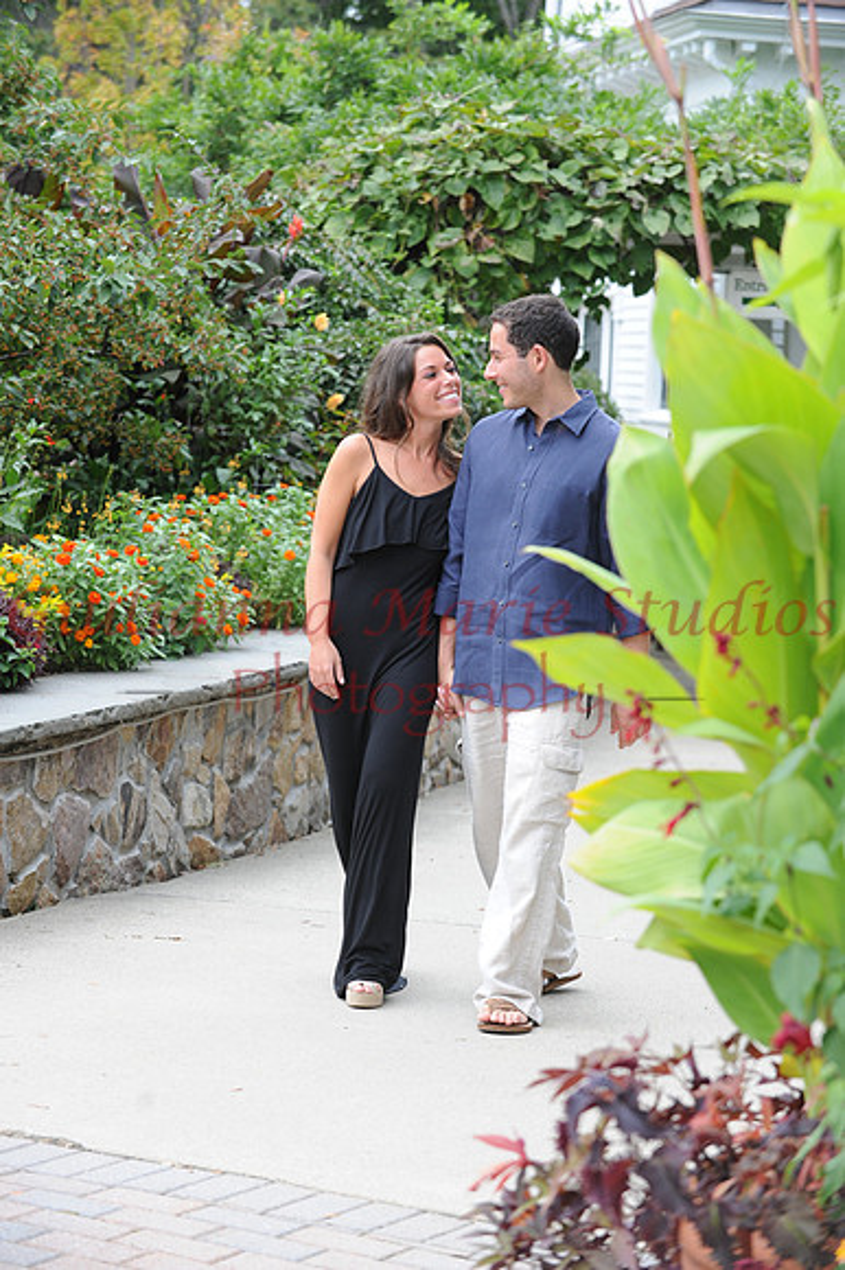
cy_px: 635
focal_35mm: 98
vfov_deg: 20.8
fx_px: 3454
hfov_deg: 13.9
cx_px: 422
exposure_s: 1/160
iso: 500
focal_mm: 98
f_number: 6.3
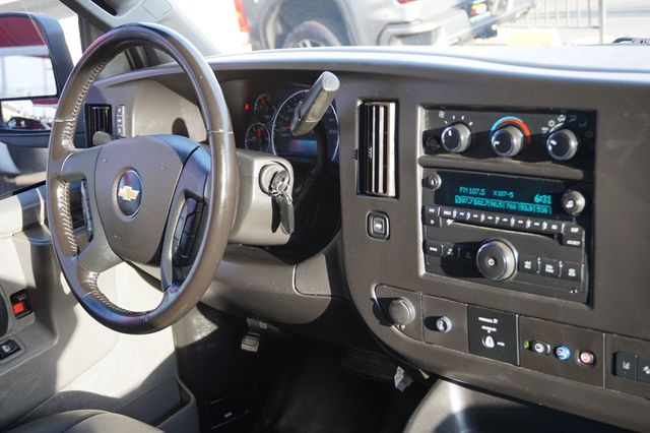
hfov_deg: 45.0
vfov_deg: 30.8
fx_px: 785
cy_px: 216
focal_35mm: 44
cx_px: 325
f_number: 4.5
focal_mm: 29
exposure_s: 1/60
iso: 320
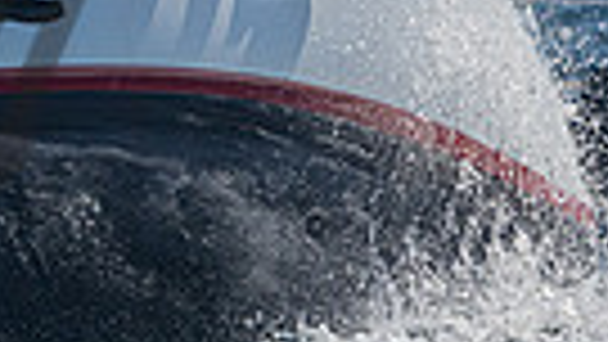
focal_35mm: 1274
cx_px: -293
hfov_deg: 1.7
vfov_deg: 1.0
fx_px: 20543
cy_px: -434
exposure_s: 1/6400
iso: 400
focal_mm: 280
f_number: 6.3
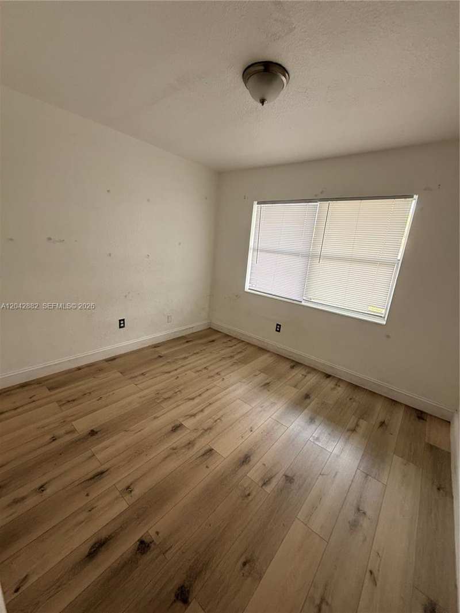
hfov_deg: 85.7
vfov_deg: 102.1
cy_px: 306
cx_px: 230
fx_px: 248
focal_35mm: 14
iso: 160
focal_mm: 2.22
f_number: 2.2
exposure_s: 1/99
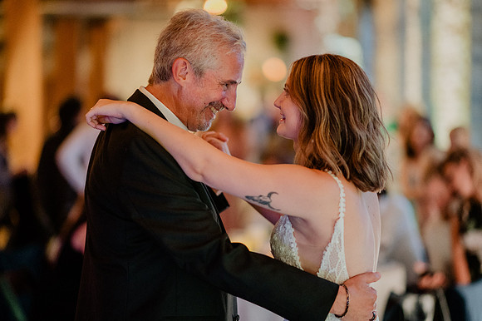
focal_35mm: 106
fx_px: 1423
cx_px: 239
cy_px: 160
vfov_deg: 12.9
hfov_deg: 19.2
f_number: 1.4
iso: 3200
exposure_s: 1/320
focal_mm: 105
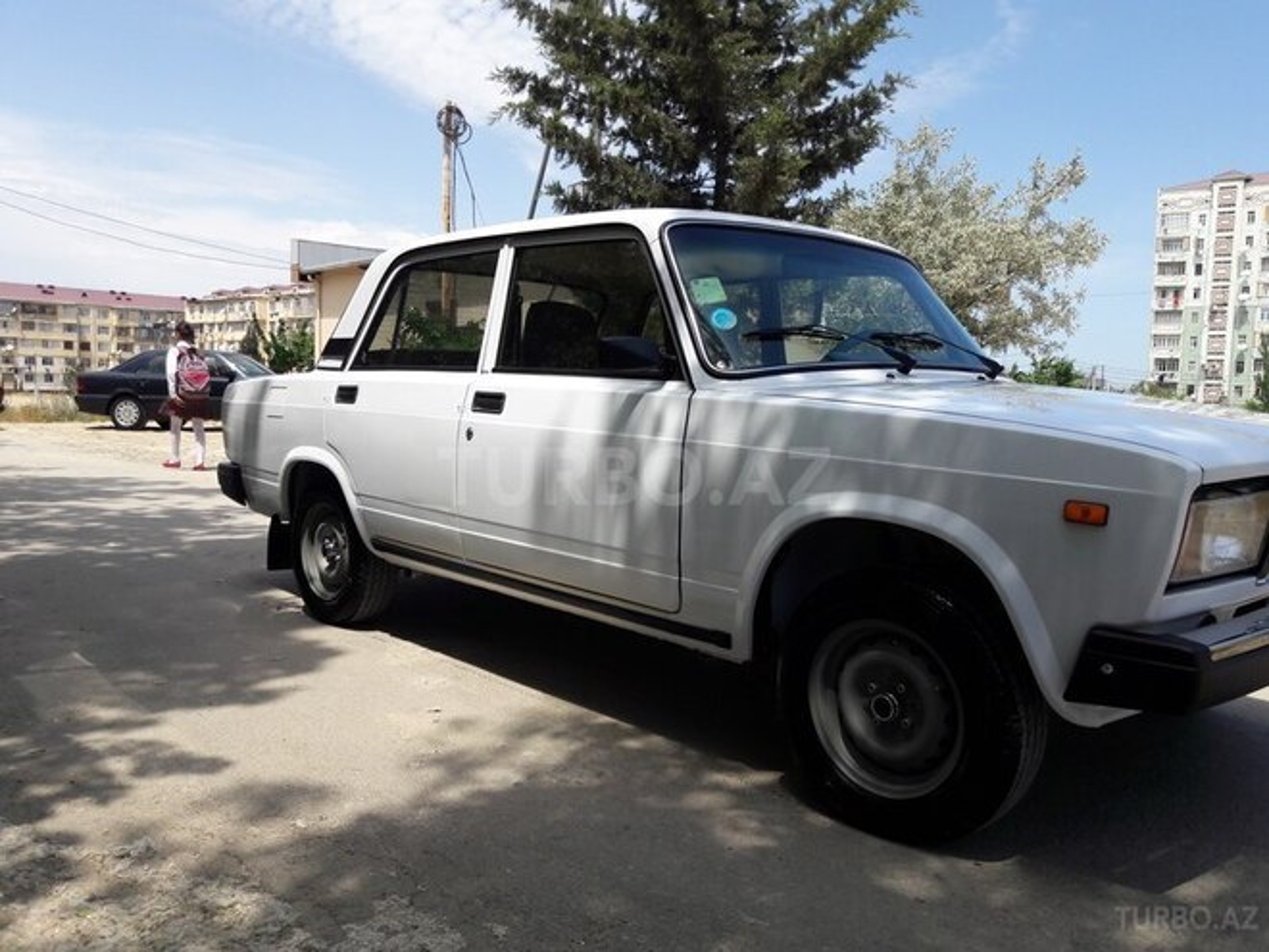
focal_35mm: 28
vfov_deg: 49.7
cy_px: 476
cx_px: 634
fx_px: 1026
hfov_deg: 63.4
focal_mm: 3.7
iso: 40
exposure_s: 1/1372
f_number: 1.9
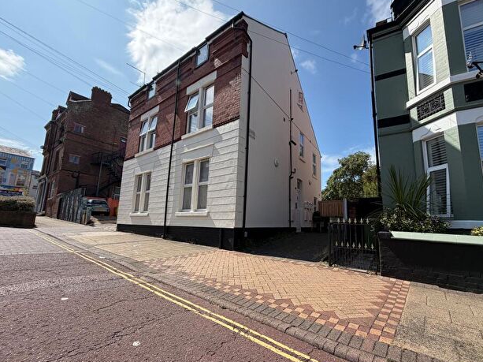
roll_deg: -2.0
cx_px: 262
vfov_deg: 78.0
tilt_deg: +9.6
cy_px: 187
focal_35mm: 16
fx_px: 223
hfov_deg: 94.3
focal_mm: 2.22
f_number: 2.2
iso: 32
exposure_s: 1/1050
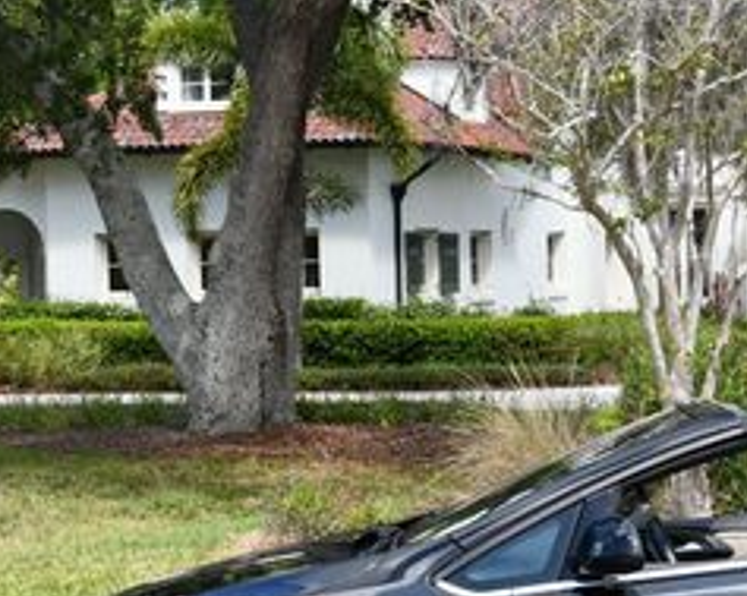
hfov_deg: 15.4
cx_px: 829
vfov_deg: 12.6
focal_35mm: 122
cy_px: 416
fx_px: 2694
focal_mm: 24
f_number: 7.1
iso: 200
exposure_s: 1/250
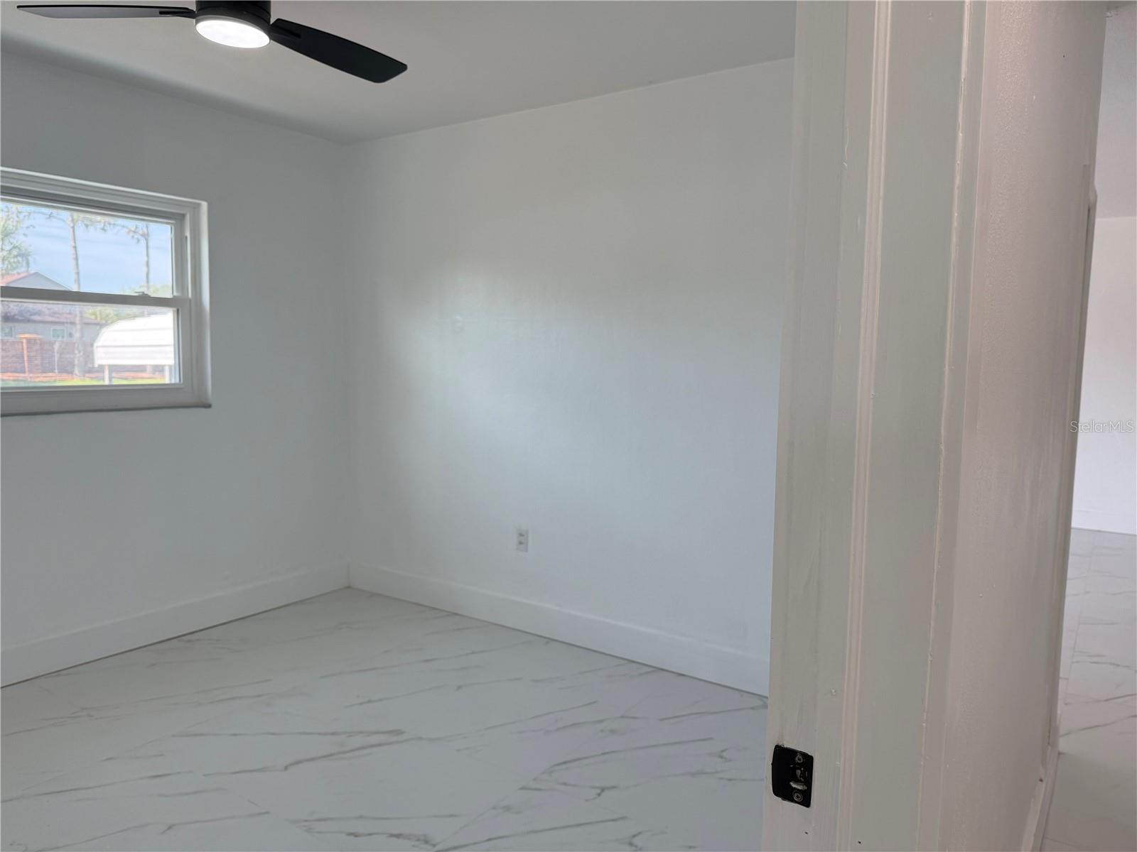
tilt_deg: -4.8
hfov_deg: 71.6
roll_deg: -0.5
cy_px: 426
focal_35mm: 24
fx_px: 788
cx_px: 568
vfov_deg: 56.8
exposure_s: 1/395
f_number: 1.78
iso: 100
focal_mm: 6.76
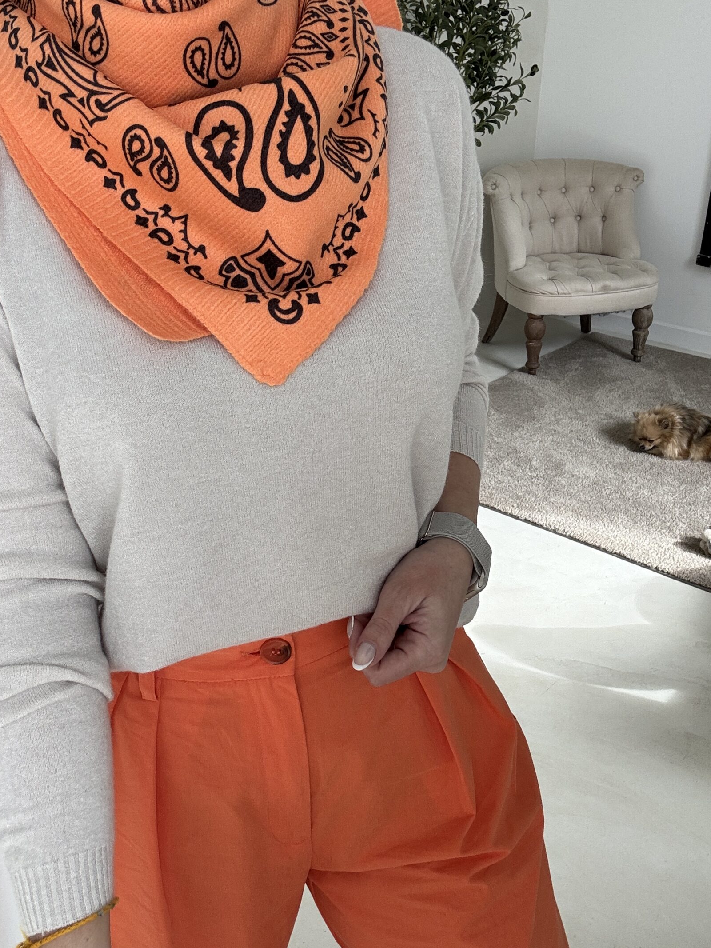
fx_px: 986
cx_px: 352
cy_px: 455
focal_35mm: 36
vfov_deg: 51.3
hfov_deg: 39.7
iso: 50
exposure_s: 1/121
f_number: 1.9
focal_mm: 2.69
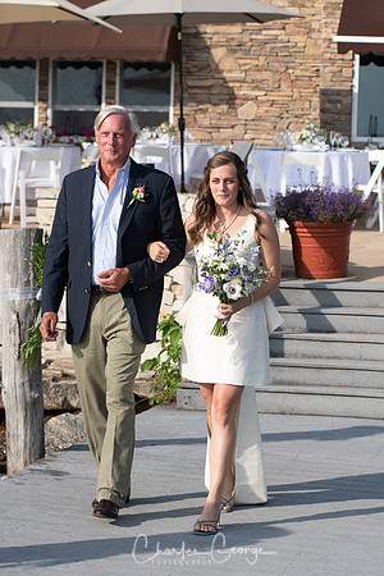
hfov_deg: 13.0
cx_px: 192
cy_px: 288
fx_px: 1680
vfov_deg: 19.5
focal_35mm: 105
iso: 200
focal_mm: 70
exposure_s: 1/1600
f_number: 4
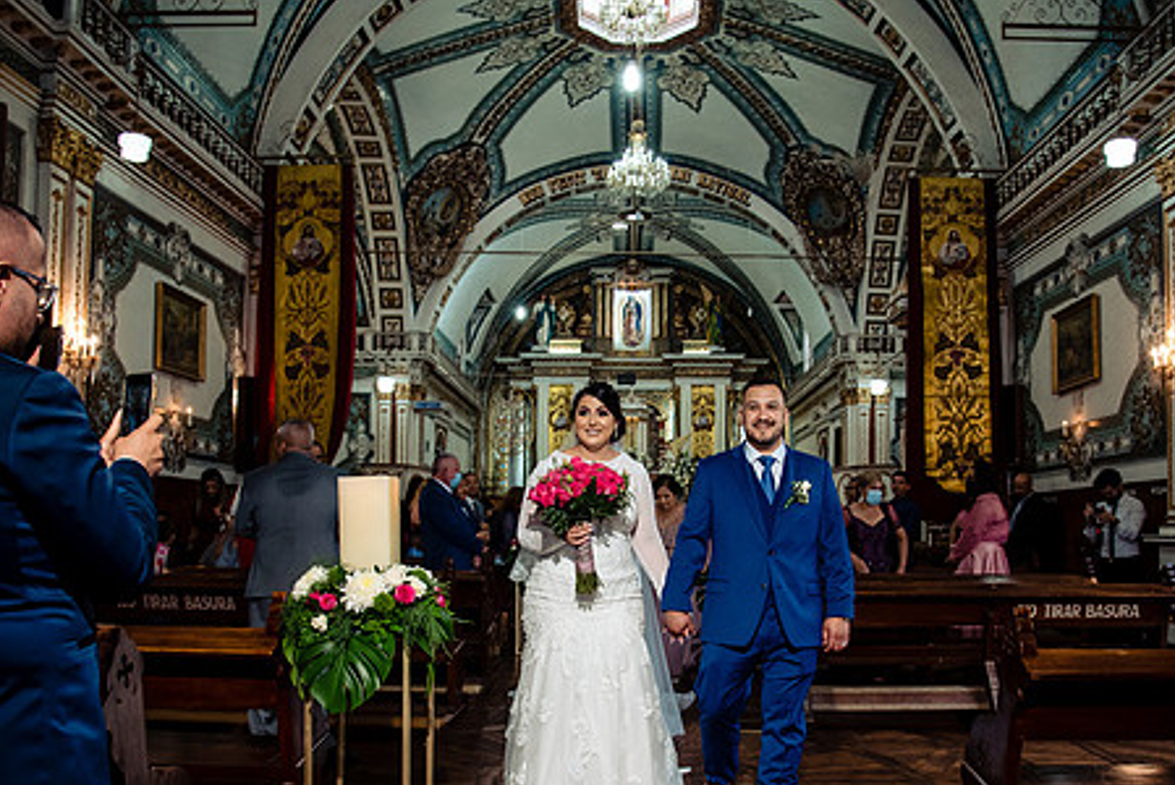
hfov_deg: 60.2
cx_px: 625
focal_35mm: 31
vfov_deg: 42.0
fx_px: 1012
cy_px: 504
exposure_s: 1/100
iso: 2000
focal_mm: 24
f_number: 6.3
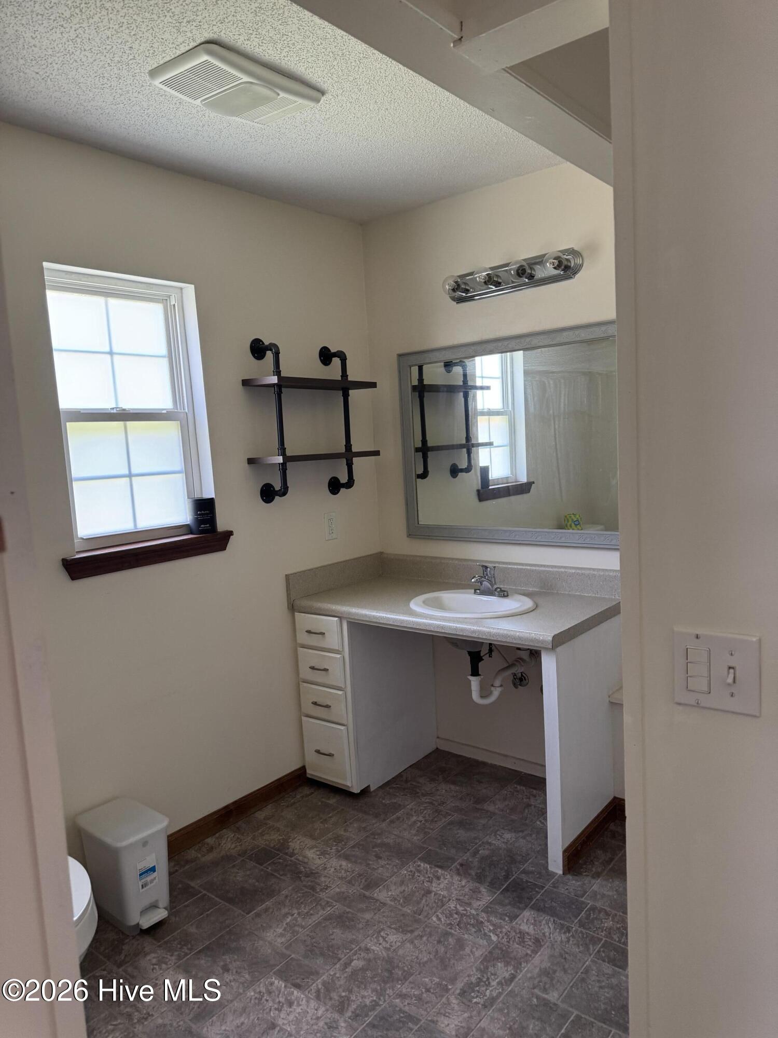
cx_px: 389
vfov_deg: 71.6
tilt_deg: -6.1
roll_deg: +3.7
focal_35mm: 24
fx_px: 719
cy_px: 519
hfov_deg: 56.8
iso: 250
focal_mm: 6.76
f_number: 1.78
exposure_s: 1/60
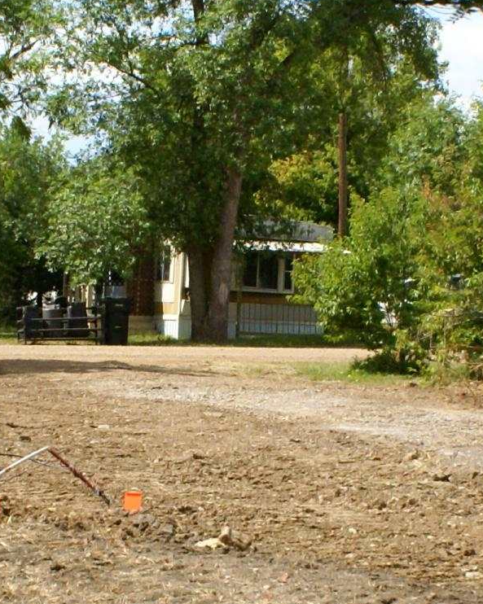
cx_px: 171
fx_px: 1967
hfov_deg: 14.0
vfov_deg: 17.4
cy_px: 466
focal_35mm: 110
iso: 400
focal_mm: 20
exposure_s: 1/500
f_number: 10
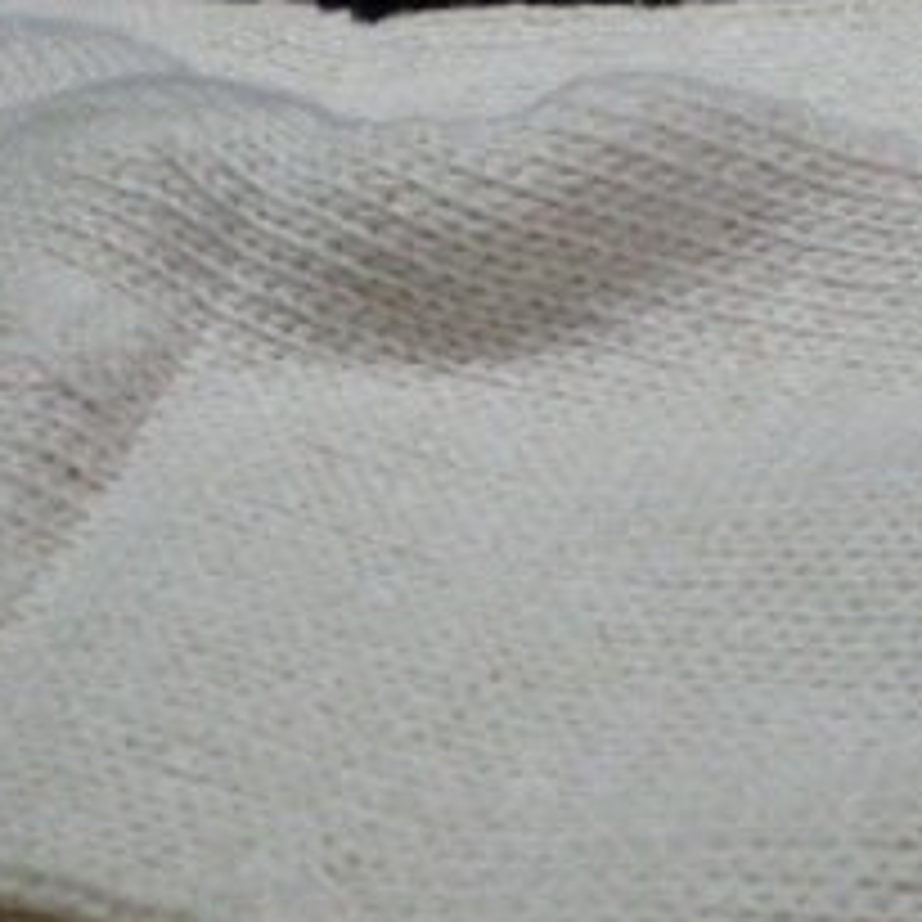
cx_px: 630
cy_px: 396
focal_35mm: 105
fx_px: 3164
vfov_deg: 16.6
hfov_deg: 16.5
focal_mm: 6.3
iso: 400
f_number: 3.1
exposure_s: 1/28.1
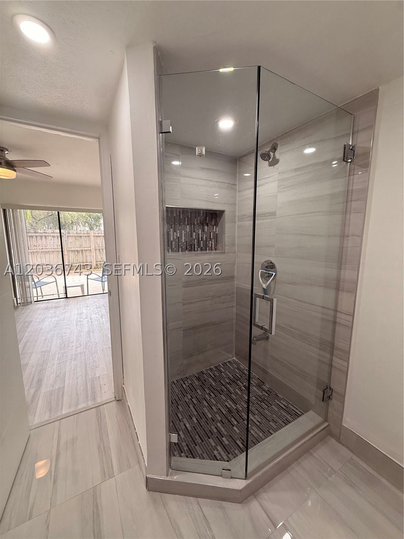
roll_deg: -0.1
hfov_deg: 85.7
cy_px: 270
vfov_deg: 102.1
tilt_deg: -7.8
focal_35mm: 14
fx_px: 218
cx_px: 202
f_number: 2.2
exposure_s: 1/120
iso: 160
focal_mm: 2.22
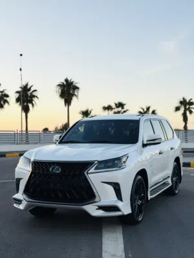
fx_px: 359
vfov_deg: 39.7
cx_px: 97
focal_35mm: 48
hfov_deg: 30.3
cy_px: 129
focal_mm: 6.76
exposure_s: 1/926
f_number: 1.78
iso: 64
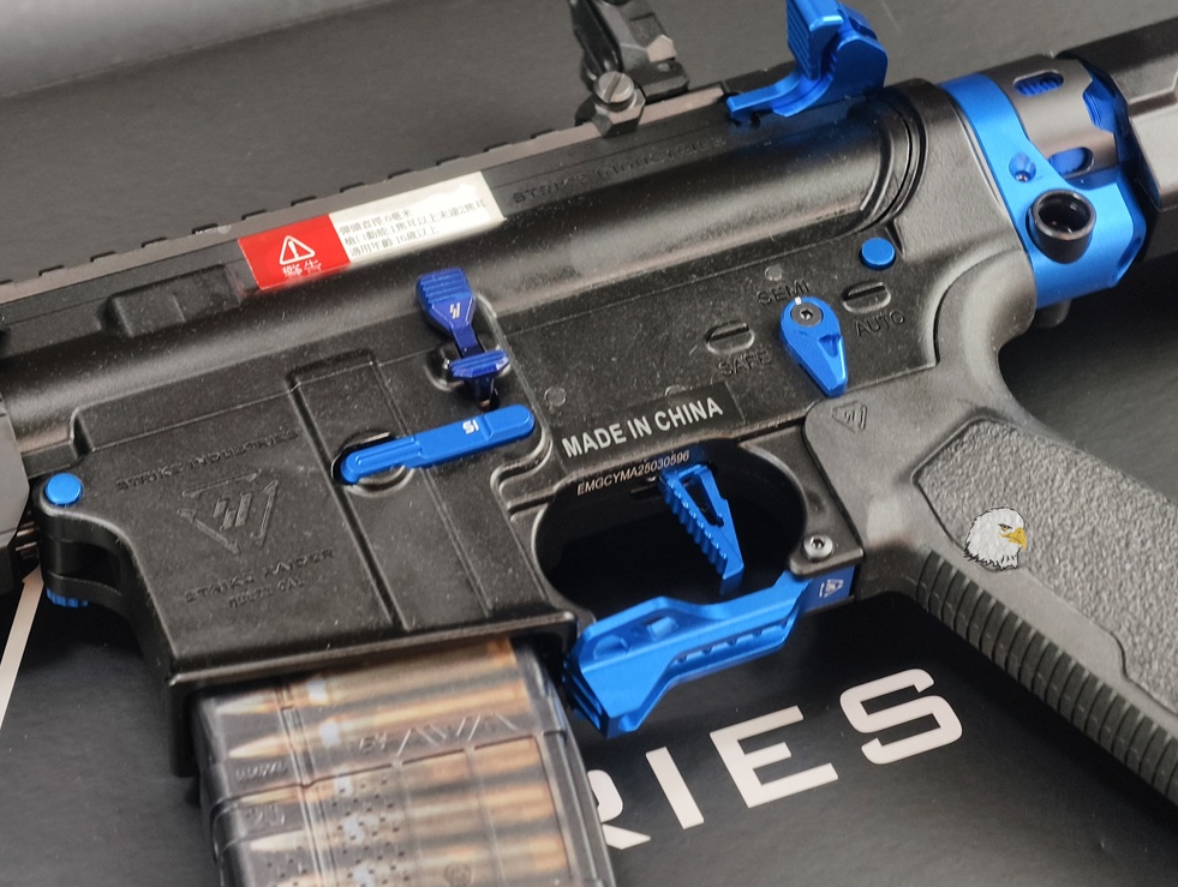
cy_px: 377
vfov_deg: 14.3
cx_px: 569
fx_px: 3545
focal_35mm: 104
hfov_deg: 18.9
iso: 886
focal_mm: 22.48
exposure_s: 1/10.9
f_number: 2.67
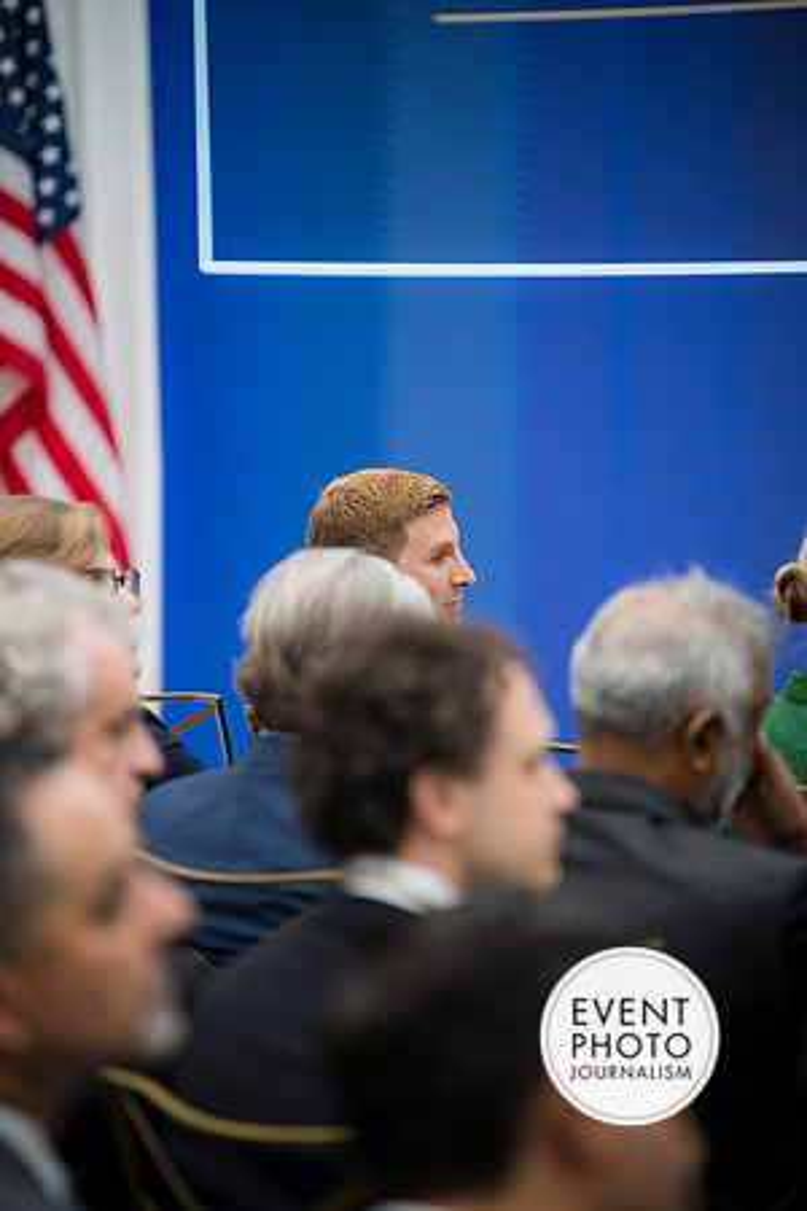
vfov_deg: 13.7
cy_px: 606
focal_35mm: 150
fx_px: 5043
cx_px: 404
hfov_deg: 9.1
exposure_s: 1/200
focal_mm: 150
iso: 640
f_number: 2.8
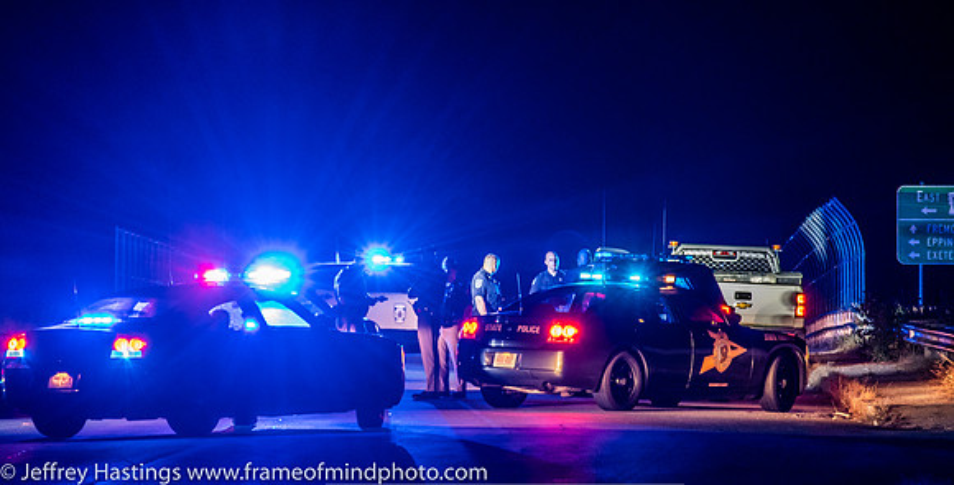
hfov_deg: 7.8
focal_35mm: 283
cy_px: 260
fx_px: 7003
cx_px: 463
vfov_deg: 4.0
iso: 2000
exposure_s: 1/13
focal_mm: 165
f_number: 5.3
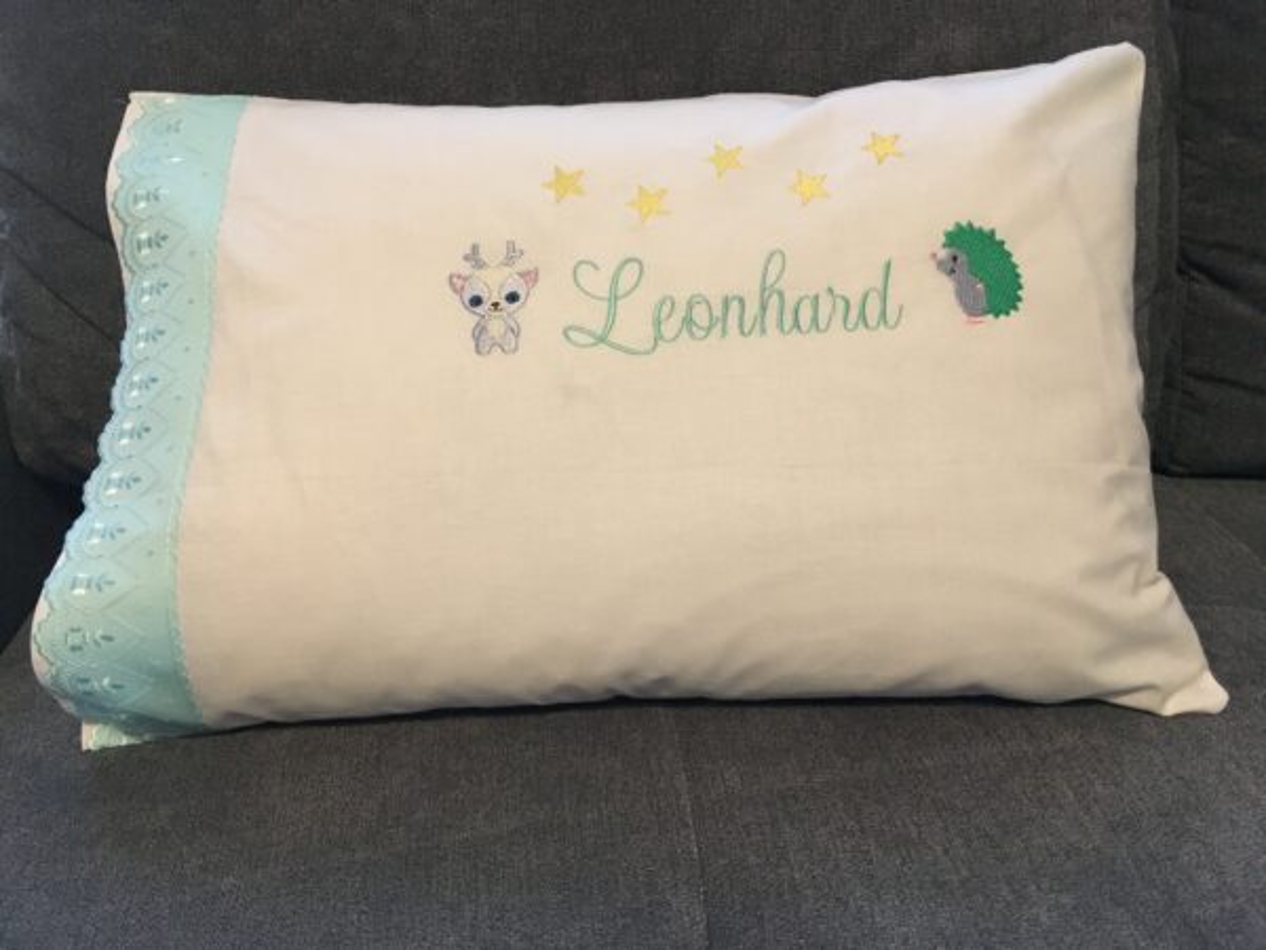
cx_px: 633
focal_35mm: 29
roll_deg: -0.8
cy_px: 475
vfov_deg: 48.2
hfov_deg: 61.7
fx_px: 1061
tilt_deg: -27.4
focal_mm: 4.15
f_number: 2.2
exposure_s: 1/25
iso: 200
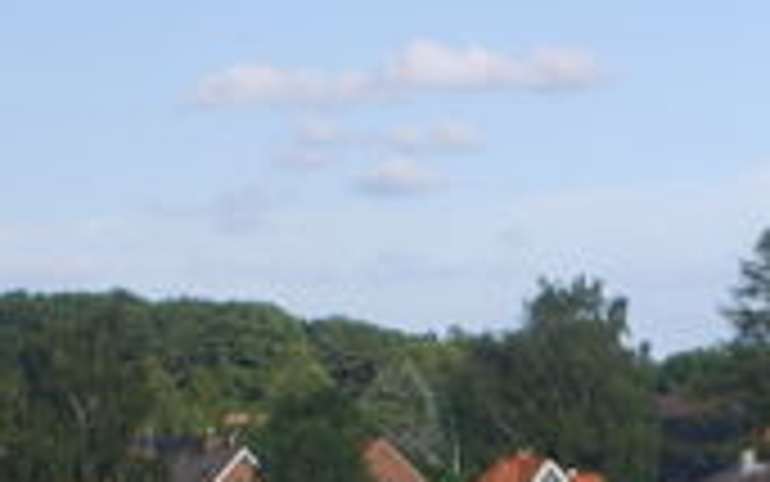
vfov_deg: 4.8
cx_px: 847
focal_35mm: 273
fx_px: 5731
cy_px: 626
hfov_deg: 7.6
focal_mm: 15.5
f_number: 4.6
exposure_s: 1/500
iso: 50
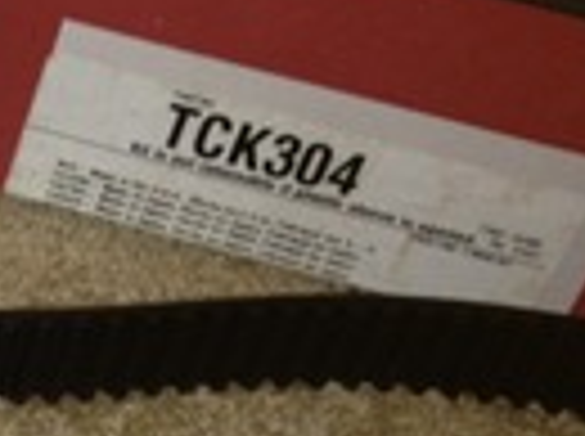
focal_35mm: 135
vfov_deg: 10.8
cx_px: -436
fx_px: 2277
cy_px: 497
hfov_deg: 13.3
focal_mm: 4.28
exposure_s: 1/20
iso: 64
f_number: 2.4
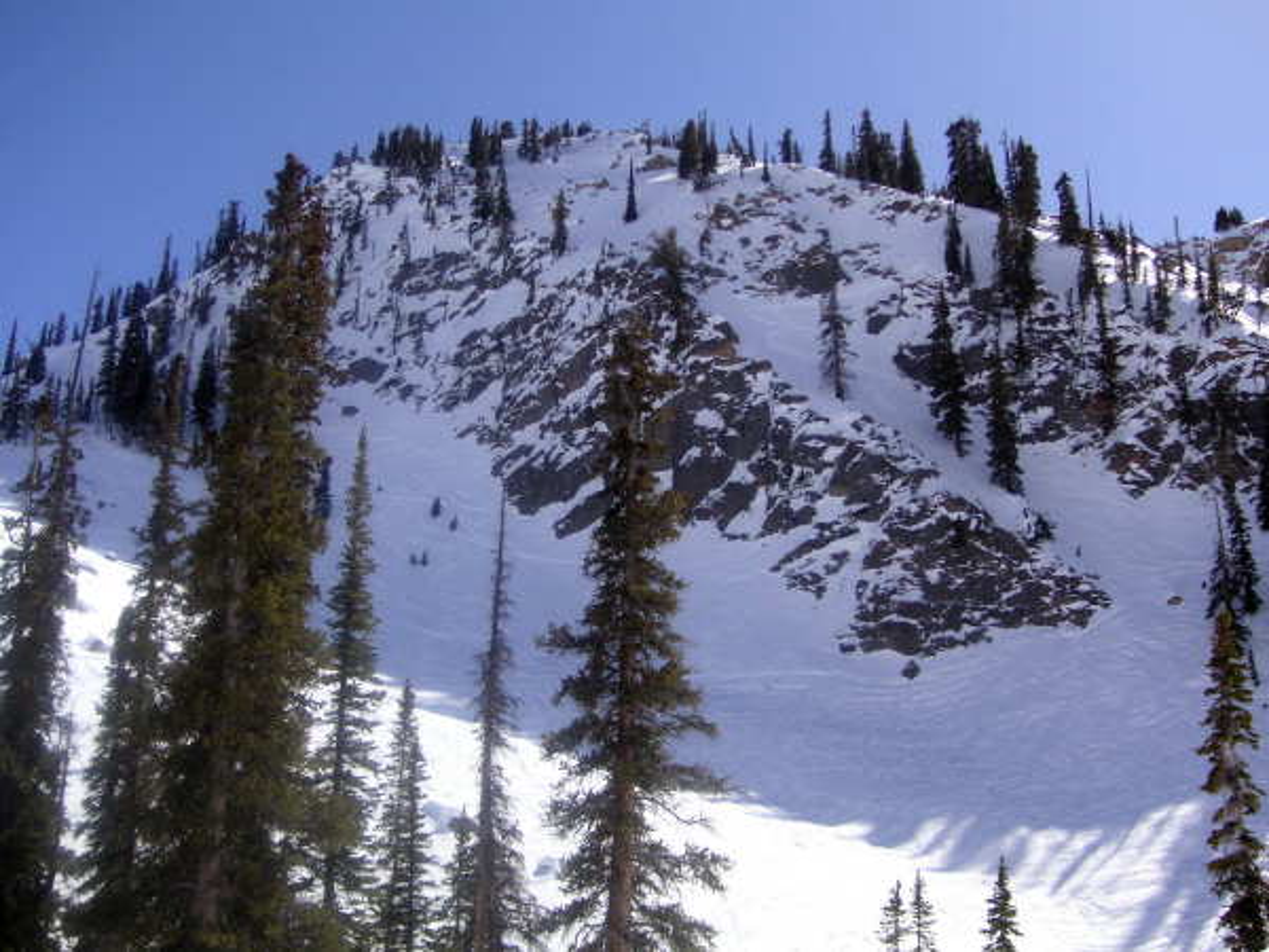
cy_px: 476
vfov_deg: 32.9
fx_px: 1613
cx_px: 634
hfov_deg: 42.9
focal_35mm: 44
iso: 50
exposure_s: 1/180
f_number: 8
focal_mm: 7.3
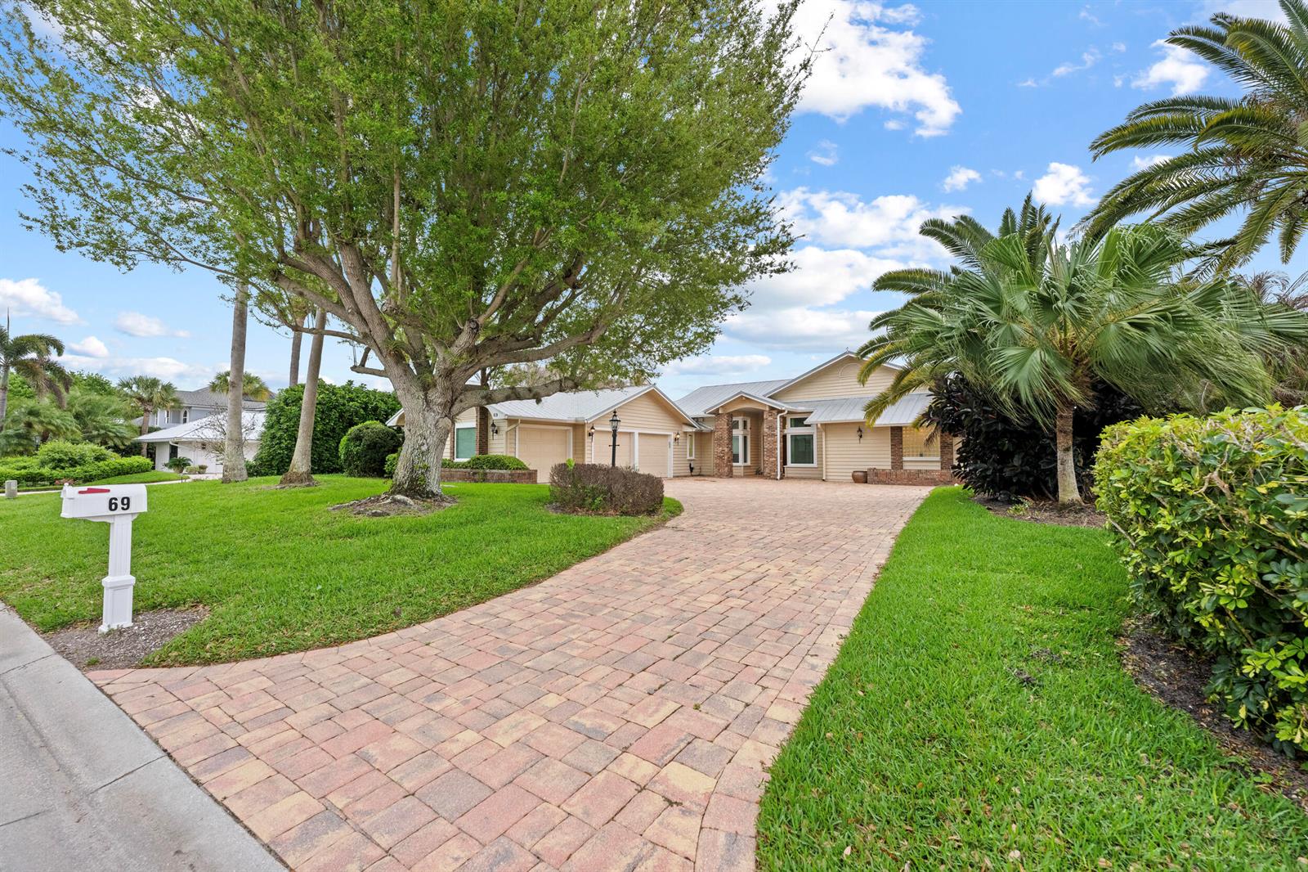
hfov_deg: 104.3
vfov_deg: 81.2
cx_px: 654
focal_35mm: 14
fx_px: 509
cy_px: 436
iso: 1250
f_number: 7.1
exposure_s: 1/80
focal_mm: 14
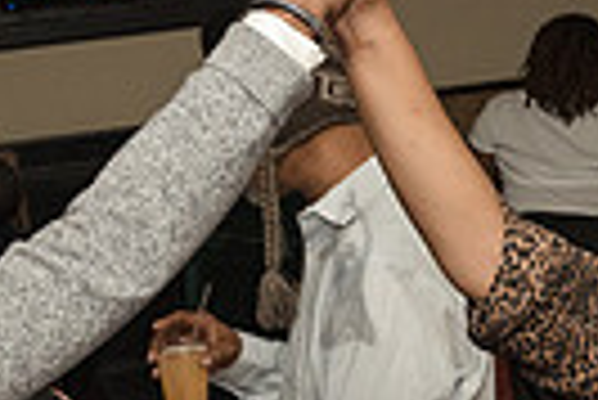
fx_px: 1846
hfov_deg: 18.4
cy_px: 267
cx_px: 346
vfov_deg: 12.4
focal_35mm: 111
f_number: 4.5
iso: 2000
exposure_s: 1/250
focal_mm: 24
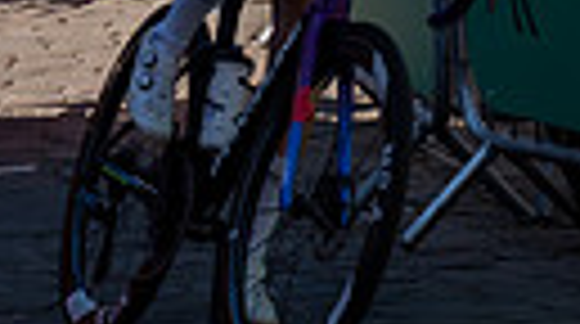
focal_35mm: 331
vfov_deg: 3.6
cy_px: -448
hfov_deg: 6.5
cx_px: -121
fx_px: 5081
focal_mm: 70
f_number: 4
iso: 100
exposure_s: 1/1250
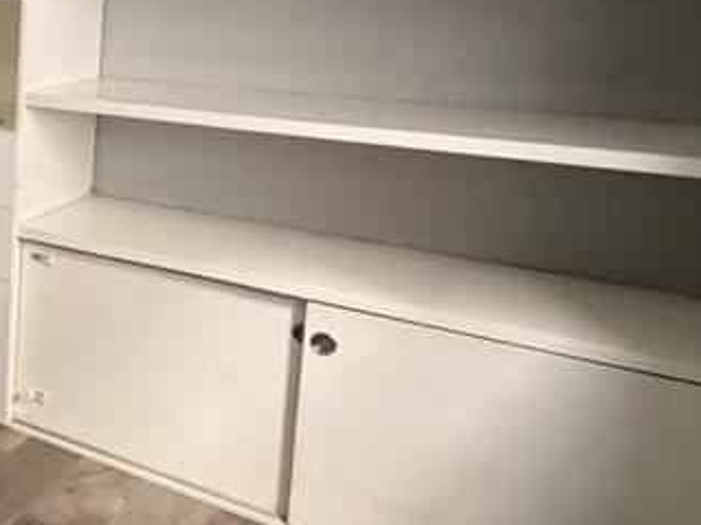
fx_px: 911
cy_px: 110
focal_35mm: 45
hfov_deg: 30.7
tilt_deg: -8.9
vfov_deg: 31.4
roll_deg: -0.1
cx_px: -255
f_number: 2.2
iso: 320
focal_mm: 2.22
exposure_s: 1/60
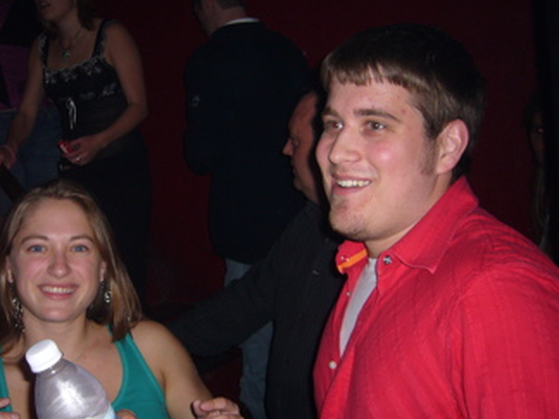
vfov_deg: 31.5
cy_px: 217
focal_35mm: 46
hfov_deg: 41.0
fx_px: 743
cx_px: 210
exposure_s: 1/60
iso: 100
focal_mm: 5.8
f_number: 2.8
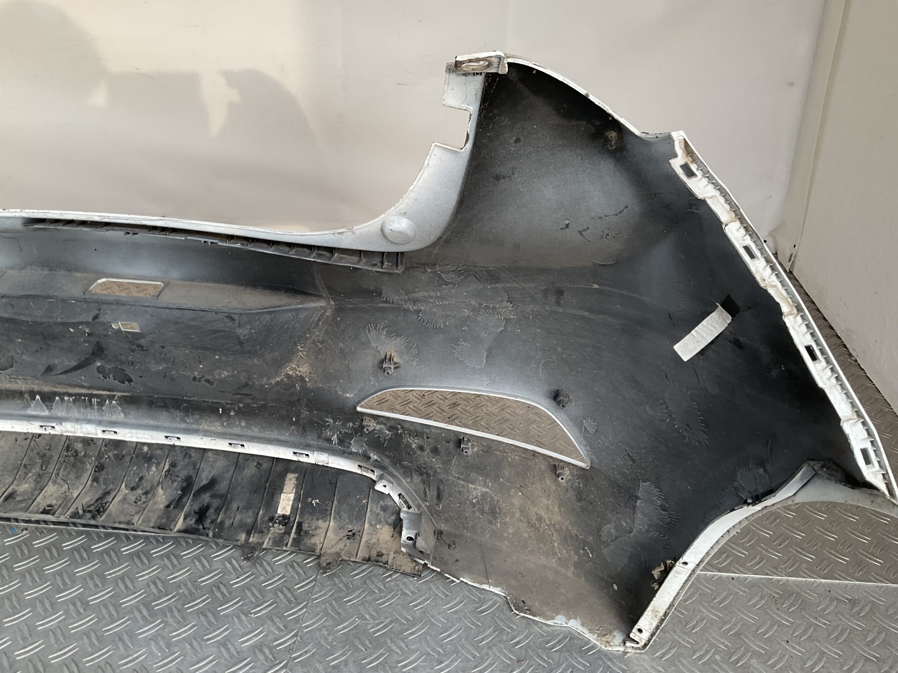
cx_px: 449
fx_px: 752
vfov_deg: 48.2
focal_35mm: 29
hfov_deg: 61.7
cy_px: 336
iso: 40
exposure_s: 1/60
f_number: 1.8
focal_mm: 3
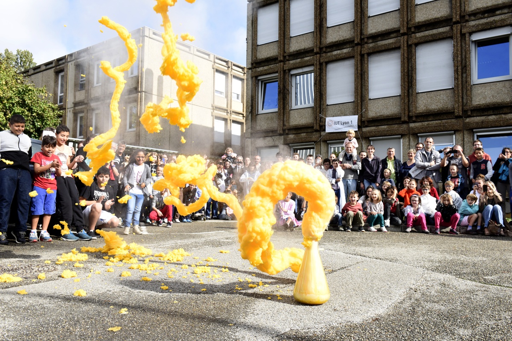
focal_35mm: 32
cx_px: 256
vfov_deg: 41.1
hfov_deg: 58.7
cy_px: 170
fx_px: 455
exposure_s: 1/200
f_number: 11
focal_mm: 32
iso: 400
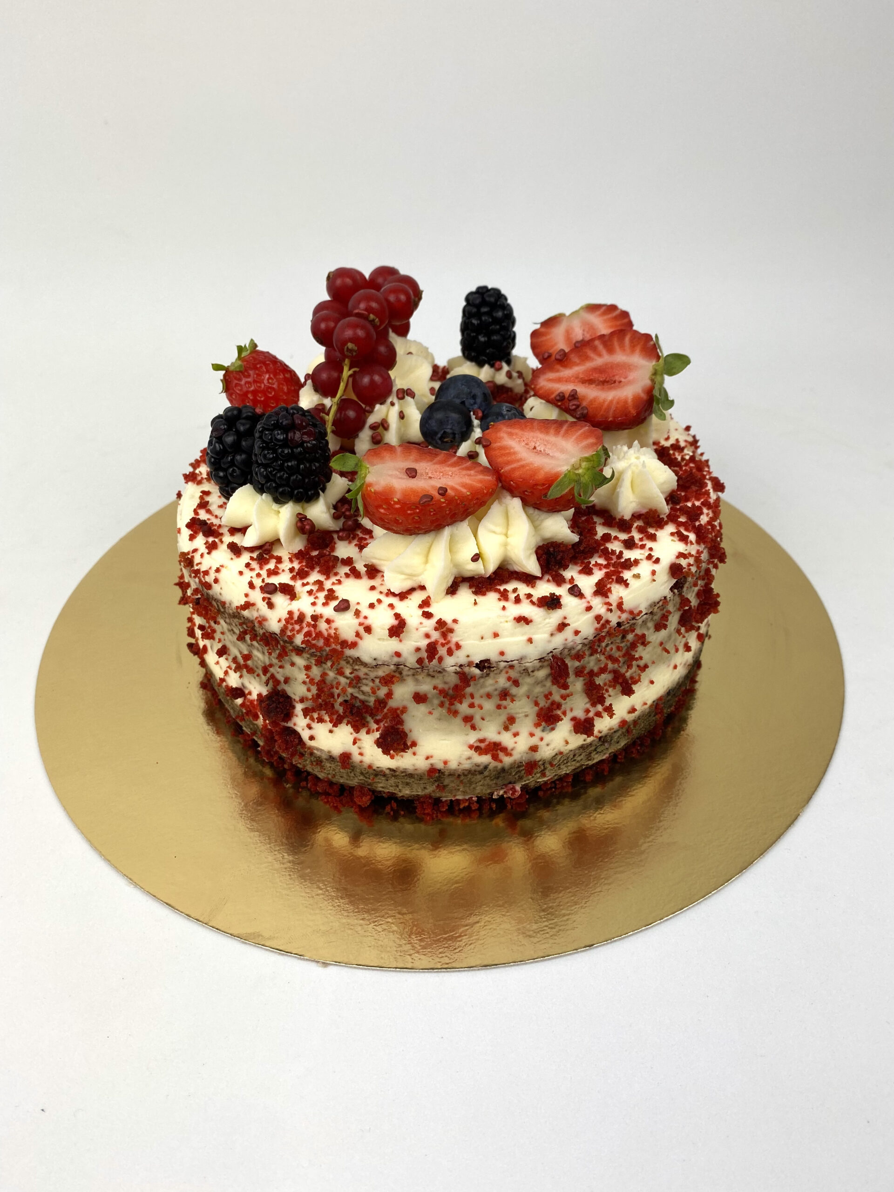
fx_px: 895
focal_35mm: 26
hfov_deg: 53.1
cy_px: 596
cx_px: 447
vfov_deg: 67.3
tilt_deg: -36.9
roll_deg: +1.3
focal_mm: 4.25
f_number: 1.8
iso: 32
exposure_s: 1/154
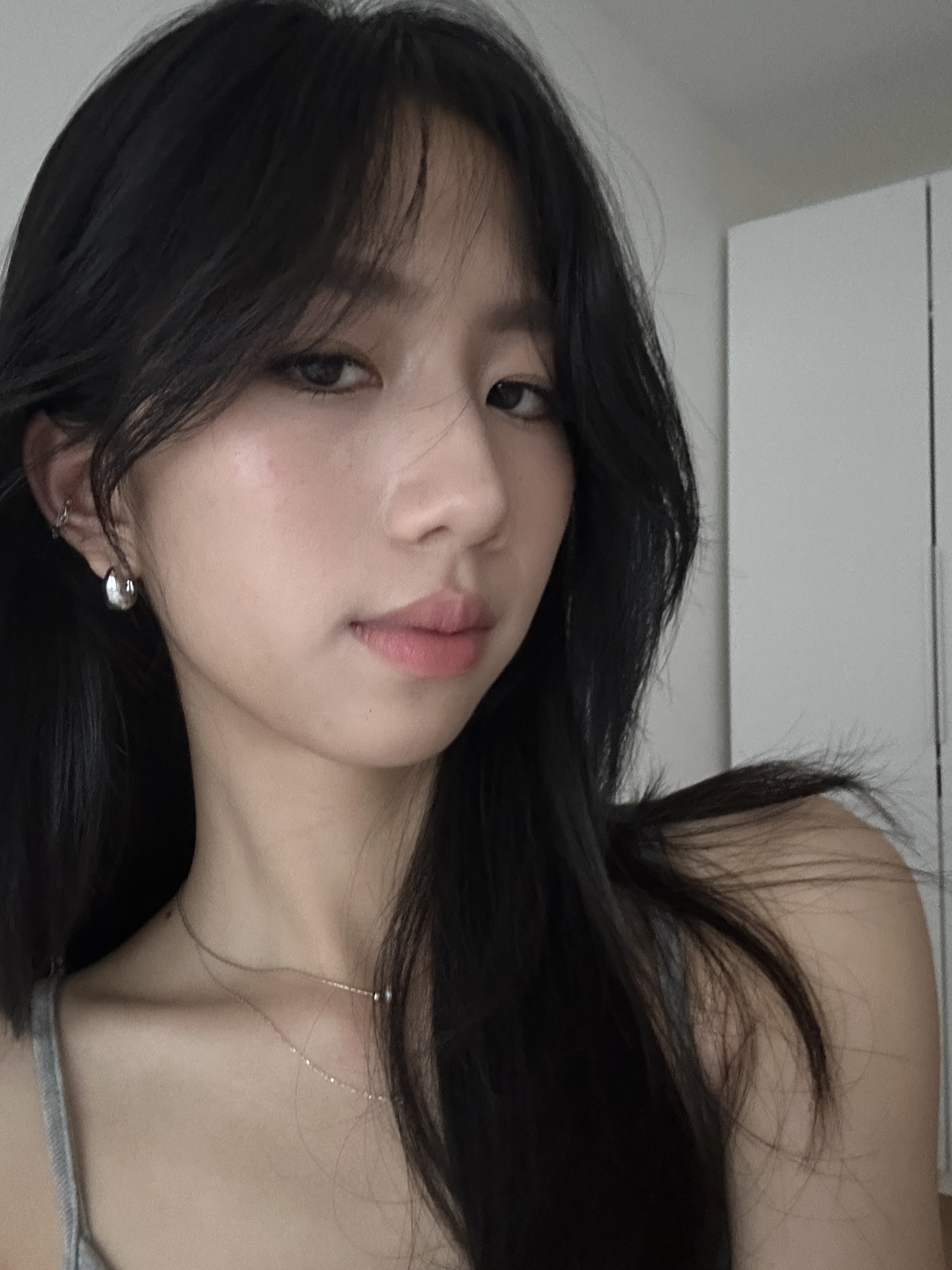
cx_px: 476
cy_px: 635
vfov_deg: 60.0
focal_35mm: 30
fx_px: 1100
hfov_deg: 46.8
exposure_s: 1/24
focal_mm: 2.69
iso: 640
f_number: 1.9
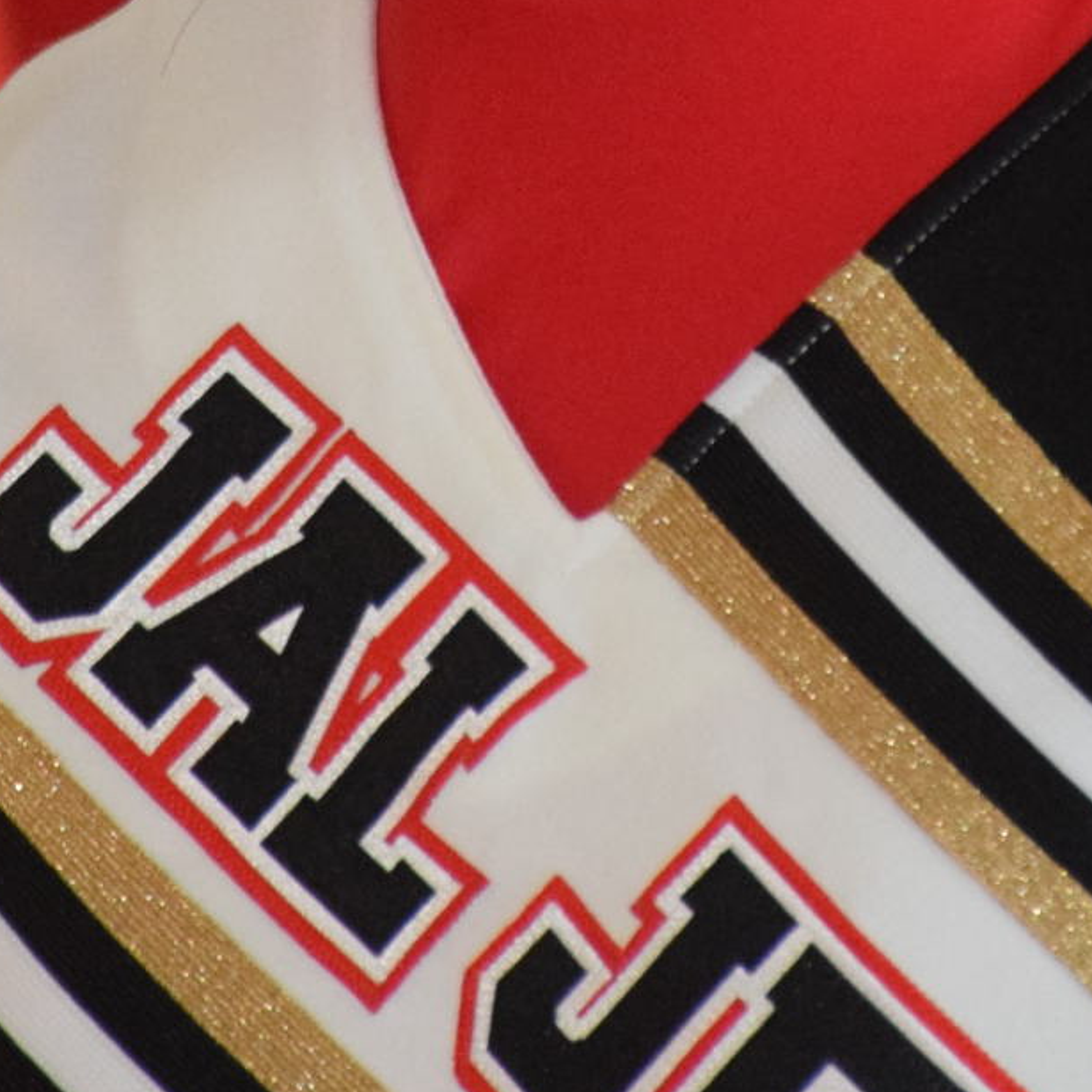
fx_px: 31015
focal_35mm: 869
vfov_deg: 2.0
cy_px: -337
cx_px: 472
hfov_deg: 2.0
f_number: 5.6
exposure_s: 1/200
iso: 2800
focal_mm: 140
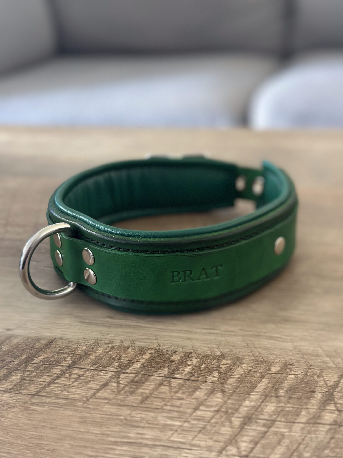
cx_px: 172
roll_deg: +2.6
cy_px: 229
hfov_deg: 30.3
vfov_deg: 39.7
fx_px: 634
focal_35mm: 48
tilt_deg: -22.9
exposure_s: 1/40
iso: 500
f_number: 1.78
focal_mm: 6.86
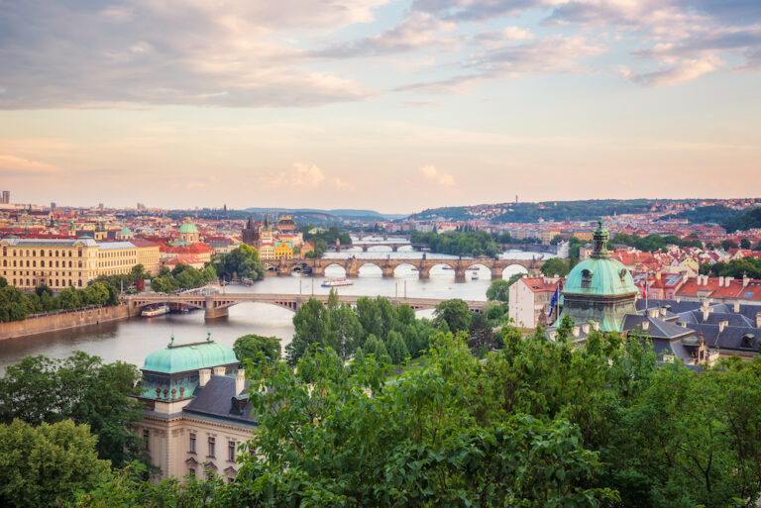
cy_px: 254
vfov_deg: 30.6
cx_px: 380
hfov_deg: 44.5
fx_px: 931
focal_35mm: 44
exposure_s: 1/20
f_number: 16
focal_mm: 44
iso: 100
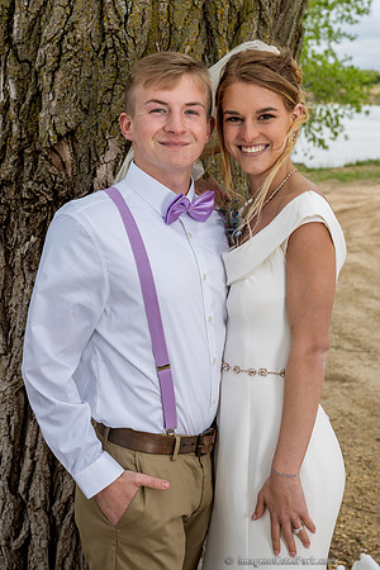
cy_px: 285
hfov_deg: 24.6
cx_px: 190
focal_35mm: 55
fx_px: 871
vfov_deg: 36.2
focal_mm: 55
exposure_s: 1/250
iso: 100
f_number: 7.1
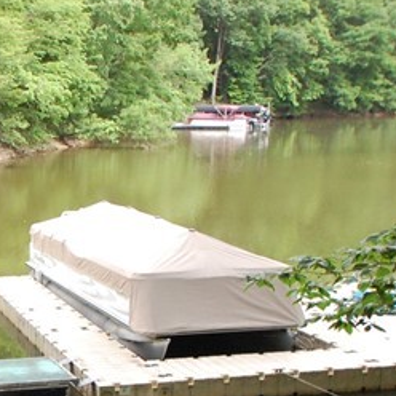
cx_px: -95
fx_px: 867
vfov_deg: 25.6
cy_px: 270
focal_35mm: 67
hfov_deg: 23.3
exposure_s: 1/320
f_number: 9
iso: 800
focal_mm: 12
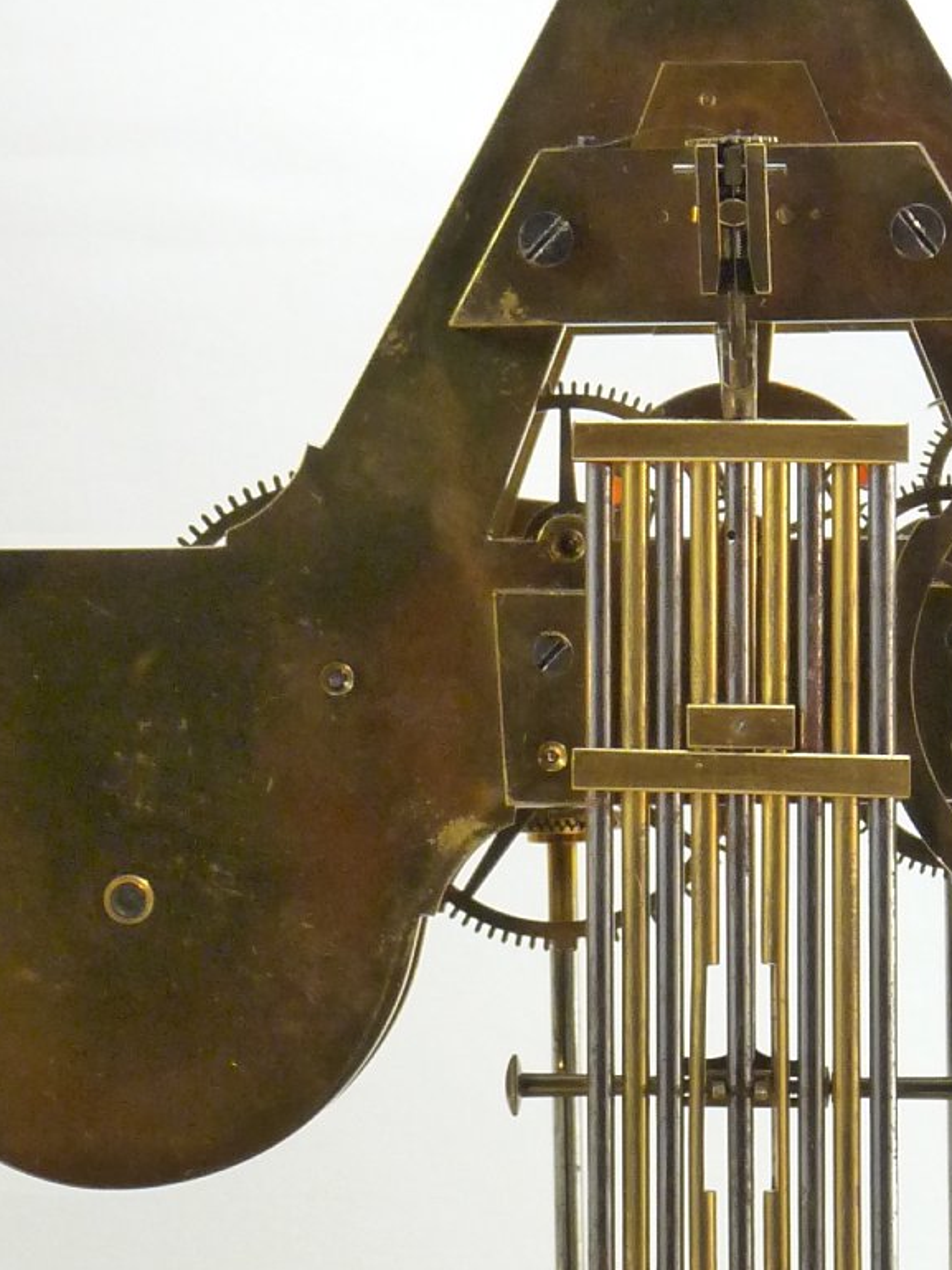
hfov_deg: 3.6
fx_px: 15213
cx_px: 738
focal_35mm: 415
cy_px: 611
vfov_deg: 4.8
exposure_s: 1/20
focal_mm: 26.7
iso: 400
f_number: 3.7
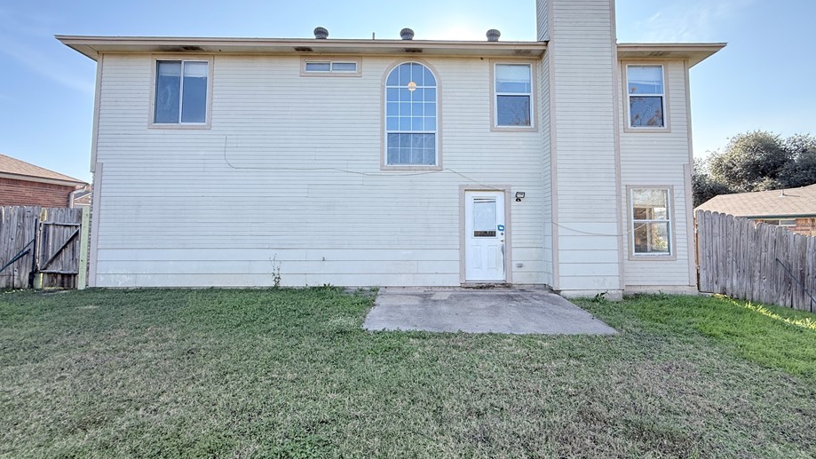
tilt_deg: +4.7
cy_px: 208
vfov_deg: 63.8
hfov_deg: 95.8
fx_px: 368
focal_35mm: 17
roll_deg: +0.3
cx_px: 429
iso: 50
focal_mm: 2.22
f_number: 2.2
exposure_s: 1/433
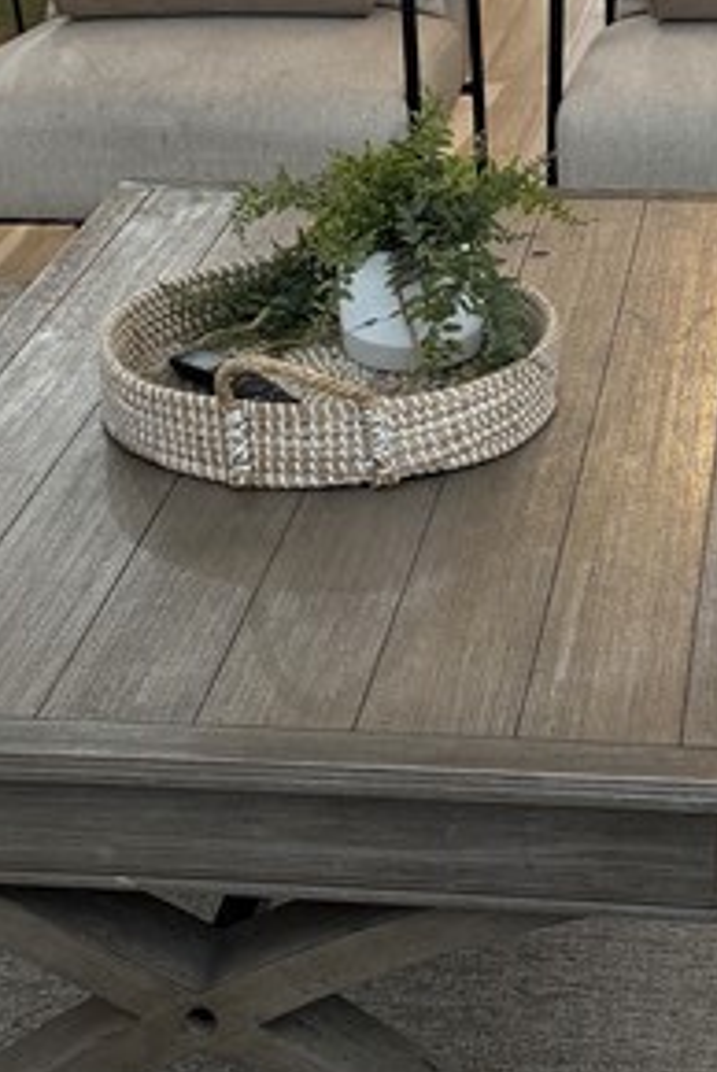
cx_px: 495
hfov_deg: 15.5
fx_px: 2623
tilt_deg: -17.3
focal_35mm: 88
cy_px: 174
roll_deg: +0.7
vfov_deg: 22.7
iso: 200
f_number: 1.78
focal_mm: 6.76
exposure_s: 1/60
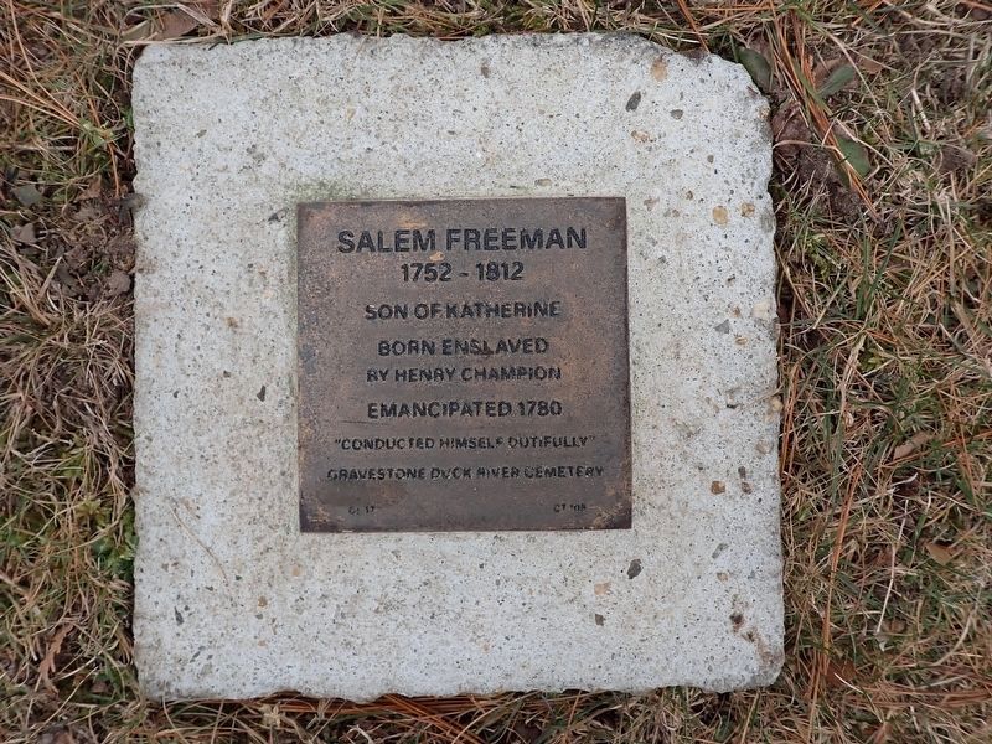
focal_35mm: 25
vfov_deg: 54.9
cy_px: 372
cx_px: 496
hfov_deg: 69.4
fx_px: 716
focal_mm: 4.5
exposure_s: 1/200
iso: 100
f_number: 2.8
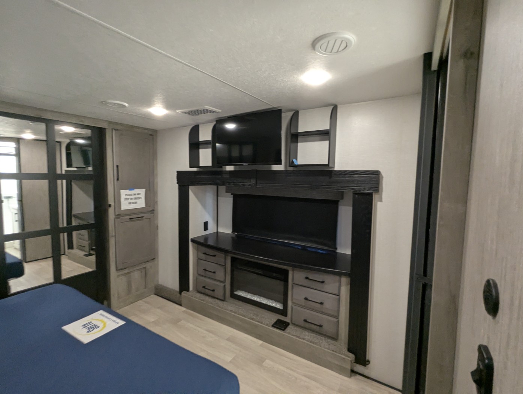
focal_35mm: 16
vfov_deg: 78.2
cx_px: 262
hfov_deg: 94.4
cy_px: 197
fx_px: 242
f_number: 2.2
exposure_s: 1/50
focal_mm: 2.35
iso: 365
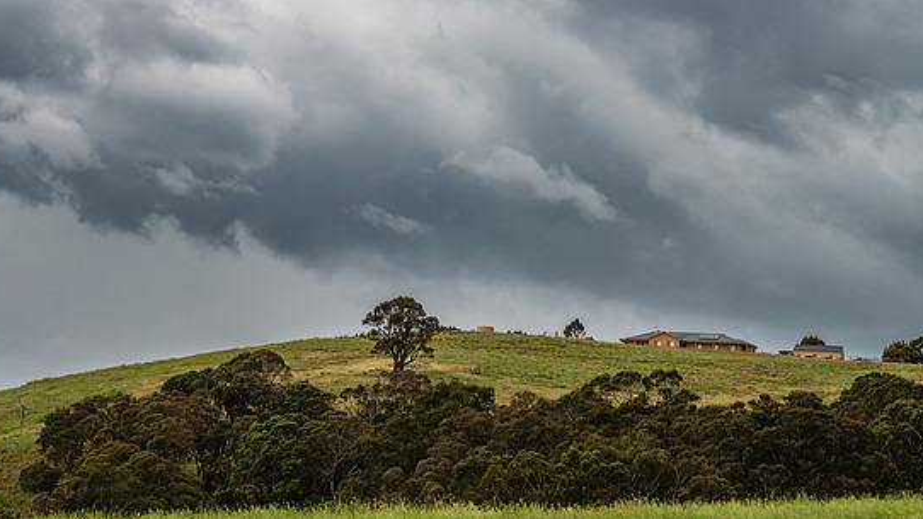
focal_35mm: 171
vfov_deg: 7.1
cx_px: 485
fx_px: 4186
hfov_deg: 12.6
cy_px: 208
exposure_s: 1/8
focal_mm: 145
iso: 50
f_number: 7.1
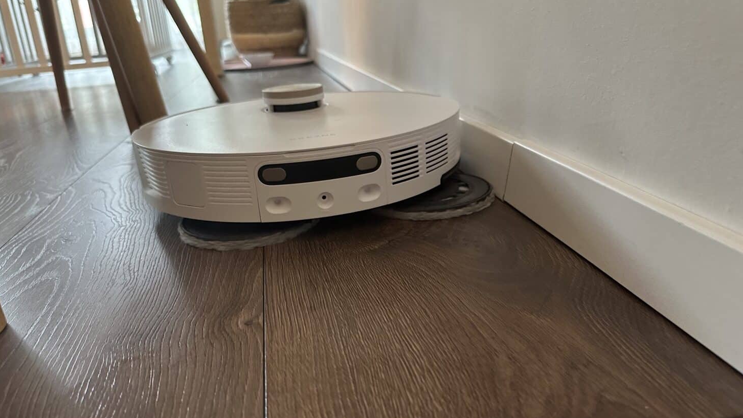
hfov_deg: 69.9
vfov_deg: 42.9
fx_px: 532
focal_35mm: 27
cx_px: 366
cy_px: 221
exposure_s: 1/59
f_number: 1.78
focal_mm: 6.86
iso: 400
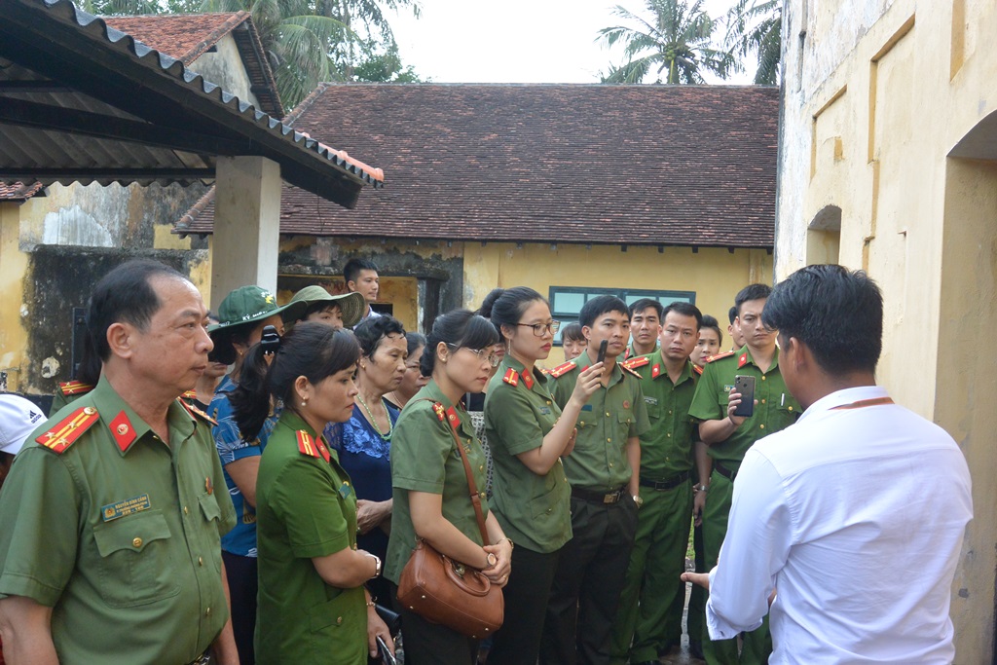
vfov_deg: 45.0
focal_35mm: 29
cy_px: 332
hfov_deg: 63.7
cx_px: 498
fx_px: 803
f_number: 3.5
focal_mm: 11
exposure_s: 1/125
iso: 250
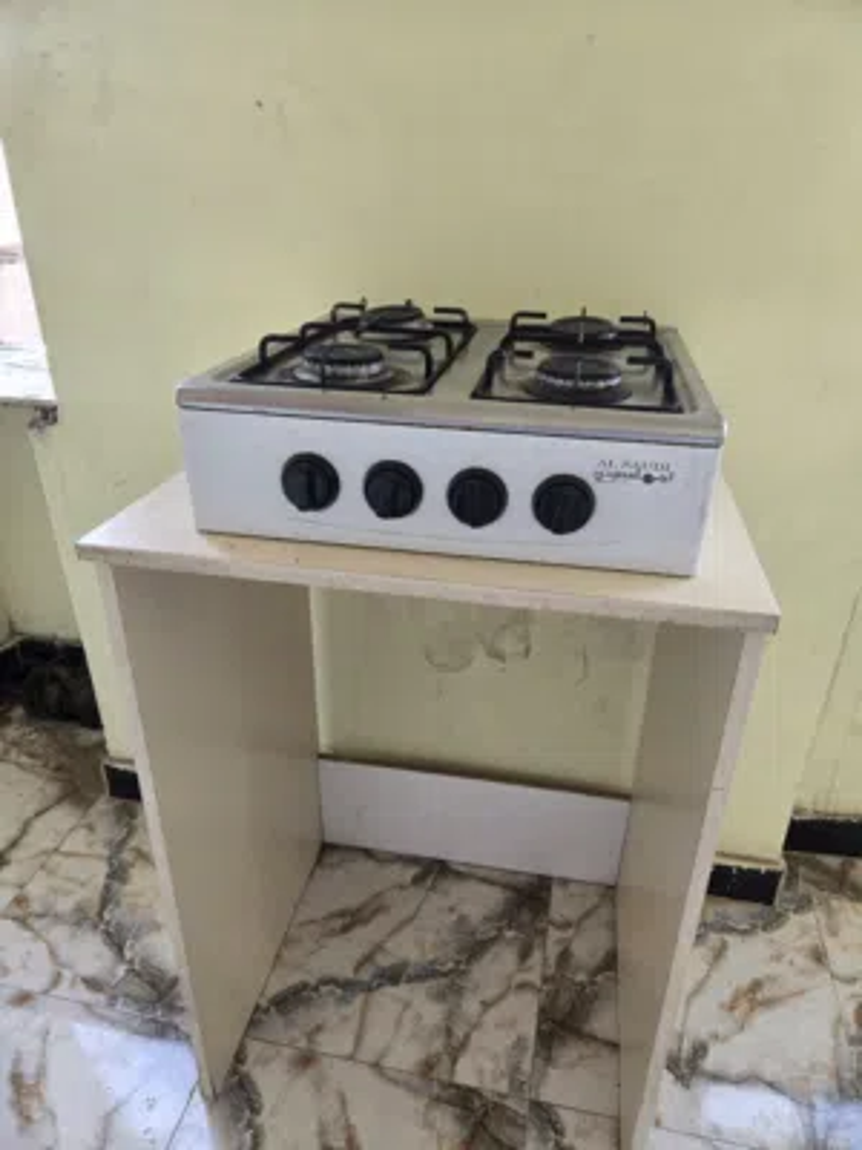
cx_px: 431
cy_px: 575
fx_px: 764
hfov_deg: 58.9
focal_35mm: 23
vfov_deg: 73.9
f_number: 1.8
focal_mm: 5.4
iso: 100
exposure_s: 1/180
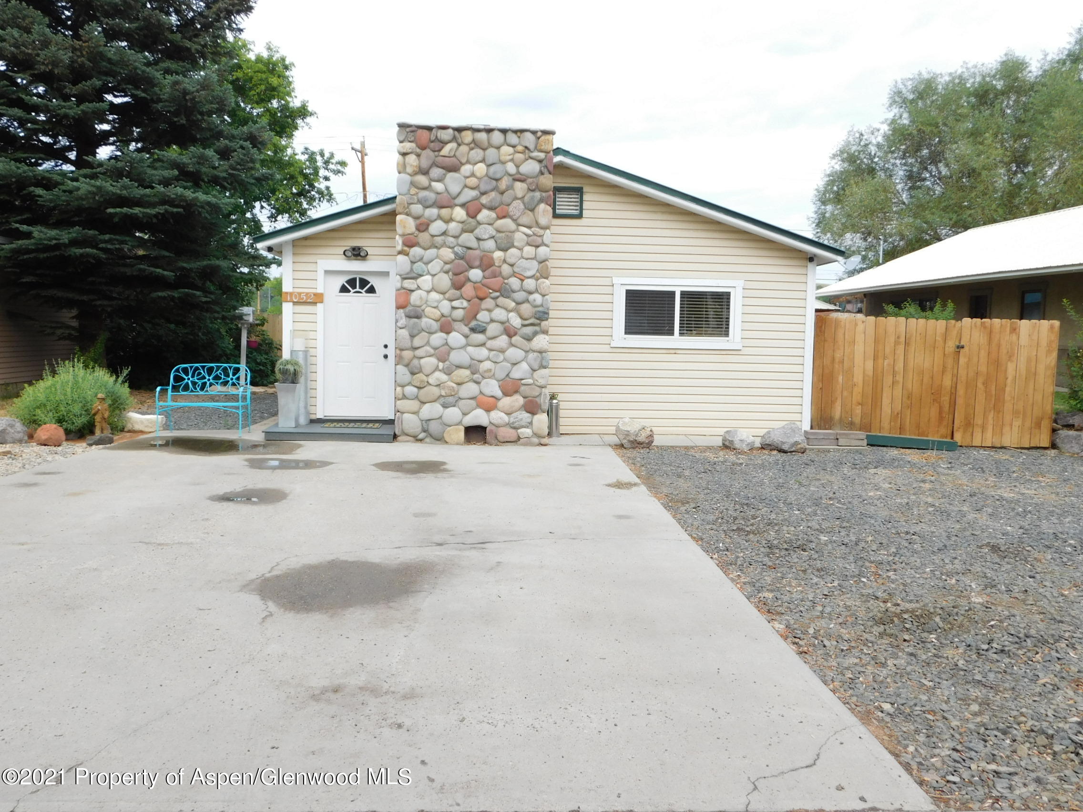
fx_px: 939
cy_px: 406
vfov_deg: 46.8
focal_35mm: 30
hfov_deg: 60.0
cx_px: 542
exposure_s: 1/640
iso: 125
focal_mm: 5.3
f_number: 3.2
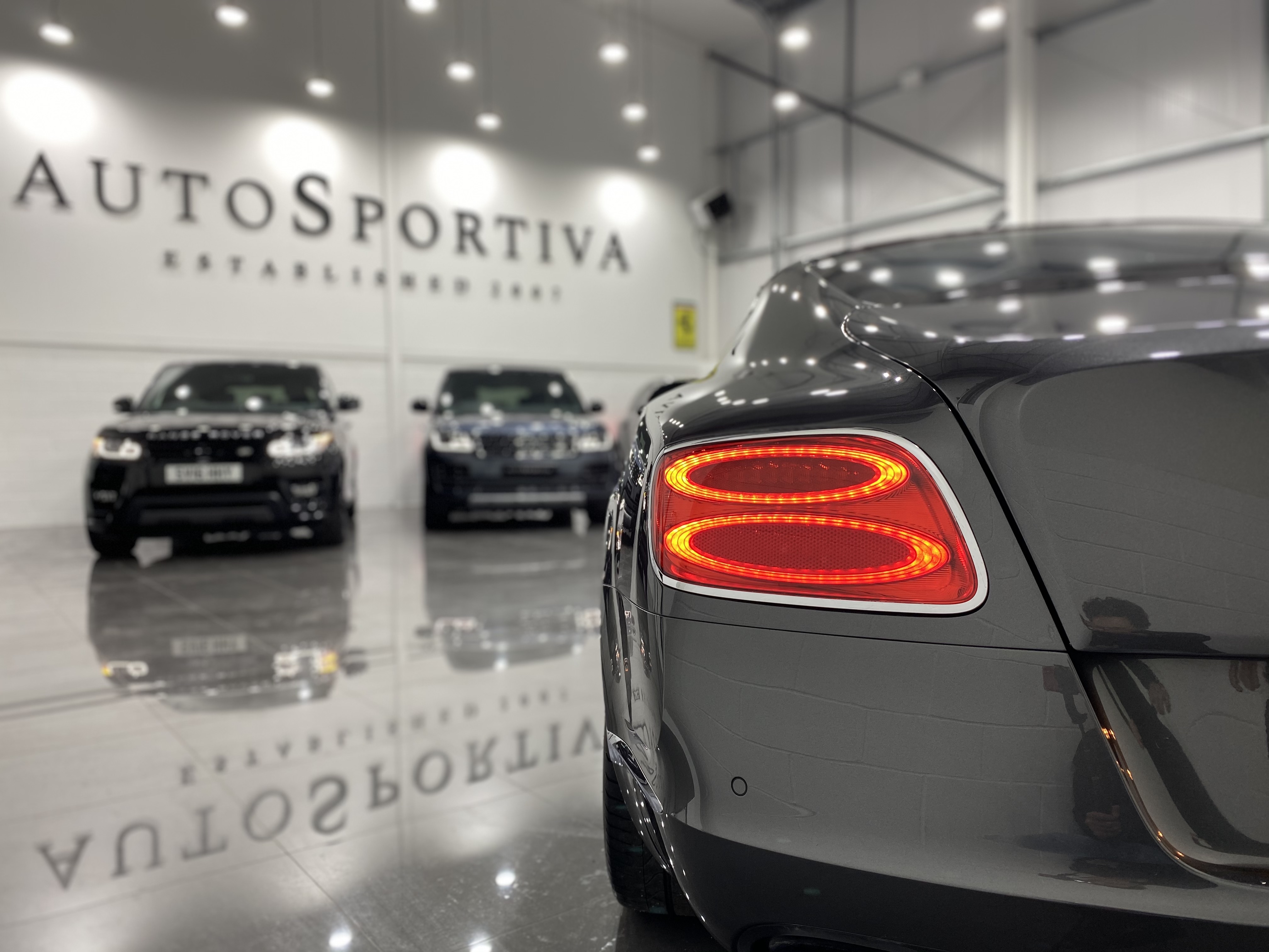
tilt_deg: -1.4
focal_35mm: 26
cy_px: 476
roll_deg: +0.6
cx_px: 634
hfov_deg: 67.3
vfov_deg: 53.1
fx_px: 953
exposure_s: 1/101
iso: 40
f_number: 1.8
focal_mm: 4.25
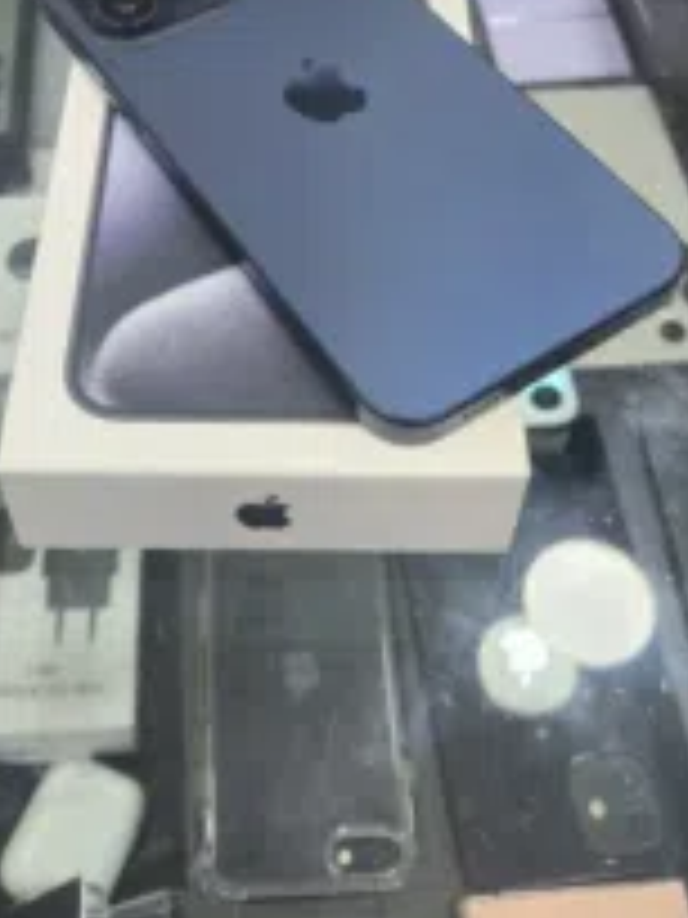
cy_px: 184
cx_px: 292
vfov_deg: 40.4
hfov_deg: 32.1
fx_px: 1193
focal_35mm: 45
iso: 160
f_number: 1.8
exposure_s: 1/100
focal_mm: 5.4
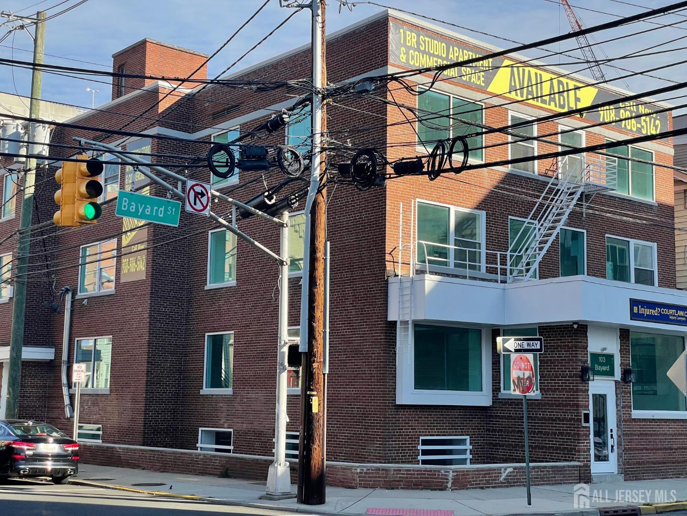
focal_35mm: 52
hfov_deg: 36.8
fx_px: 1032
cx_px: 344
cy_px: 258
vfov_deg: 28.0
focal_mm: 6
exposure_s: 1/727
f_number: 2
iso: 25
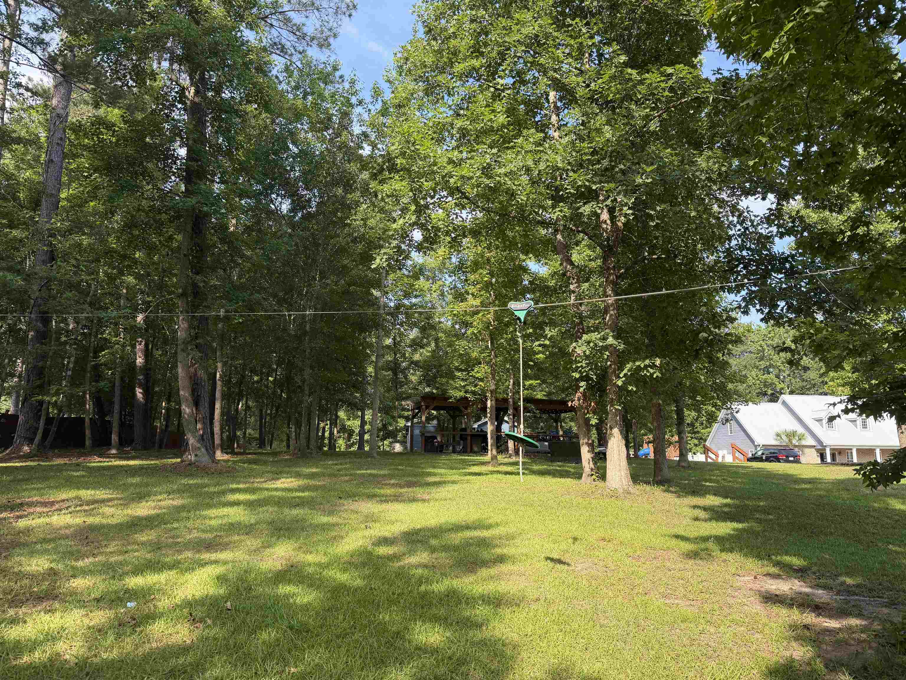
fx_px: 628
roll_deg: +0.8
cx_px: 453
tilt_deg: +12.9
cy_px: 340
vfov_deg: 56.8
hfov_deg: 71.6
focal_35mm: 24
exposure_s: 1/1091
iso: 100
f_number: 1.78
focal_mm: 6.76
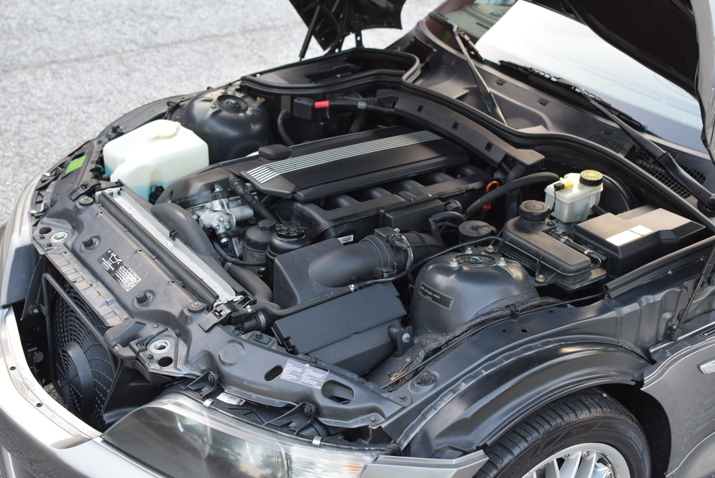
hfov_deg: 37.8
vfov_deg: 25.8
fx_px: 1043
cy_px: 239
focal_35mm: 52
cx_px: 358
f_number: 4
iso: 560
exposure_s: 1/60
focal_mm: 35
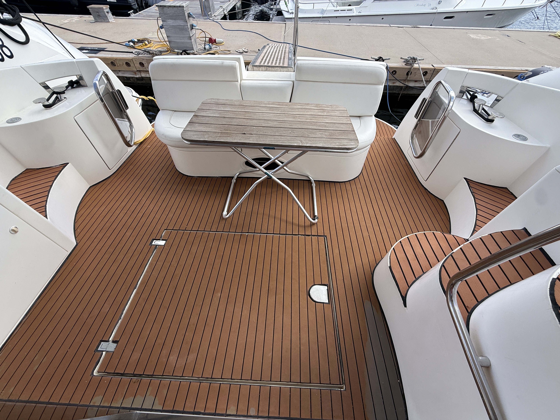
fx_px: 226
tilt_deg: -49.4
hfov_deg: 102.1
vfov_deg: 85.7
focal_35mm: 14
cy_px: 210
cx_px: 280
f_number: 2.2
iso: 50
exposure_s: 1/498
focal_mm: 2.22
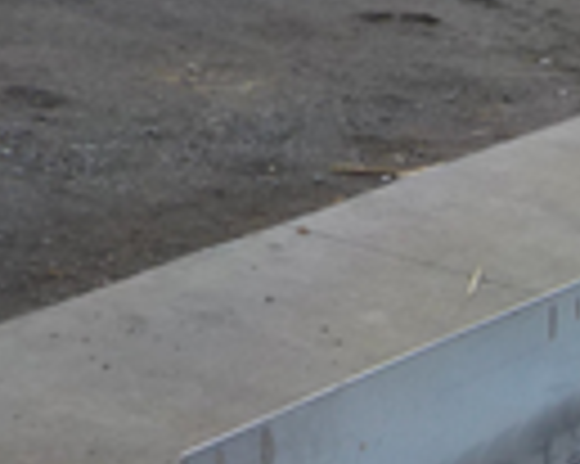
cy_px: 640
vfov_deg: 15.8
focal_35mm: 91
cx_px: 769
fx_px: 1561
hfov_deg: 19.3
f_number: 3.3
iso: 125
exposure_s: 1/100
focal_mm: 4.1
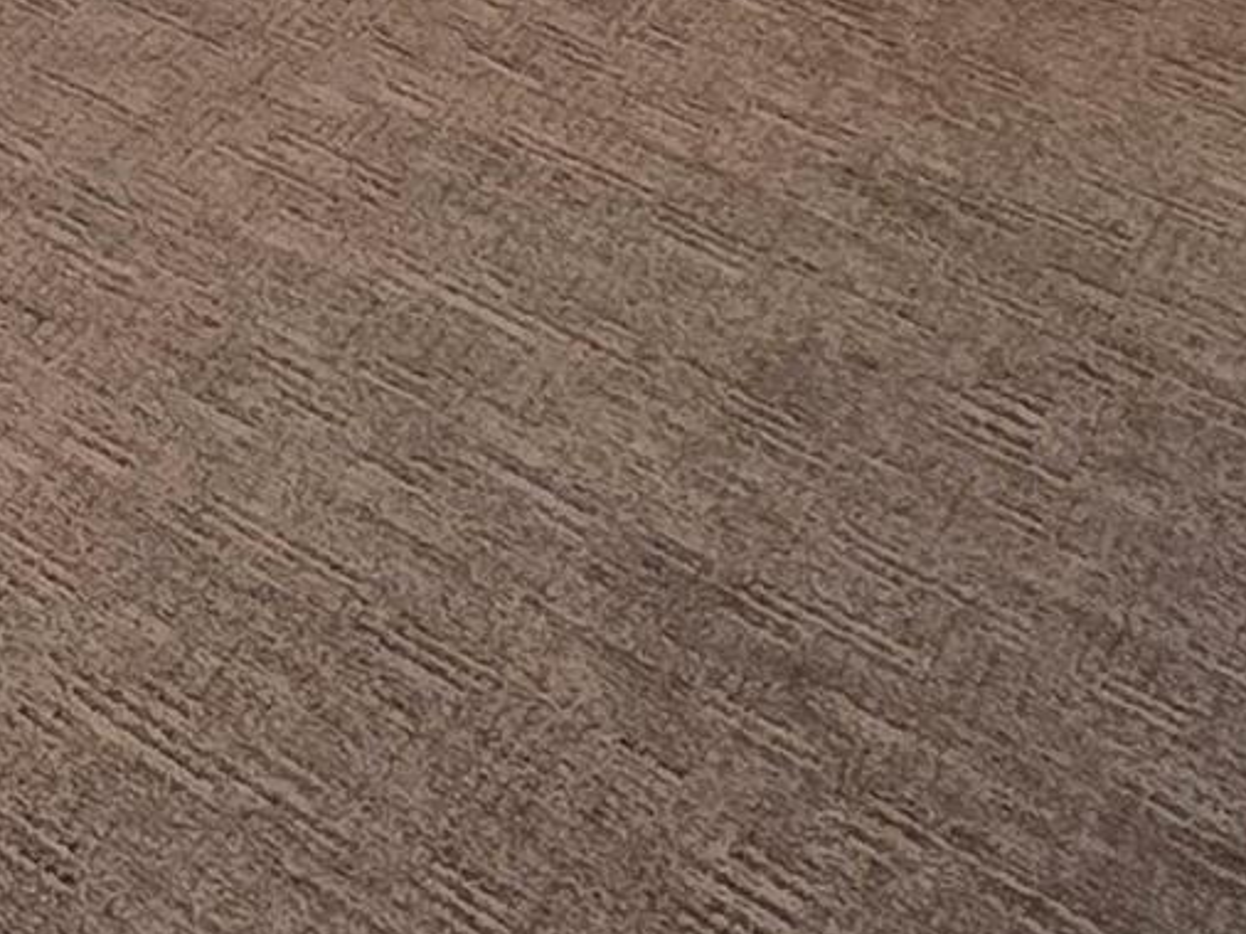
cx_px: -1443
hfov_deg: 16.5
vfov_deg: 13.2
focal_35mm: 79
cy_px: -1397
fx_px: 2842
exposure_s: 1/60
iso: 200
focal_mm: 2.2
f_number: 1.9
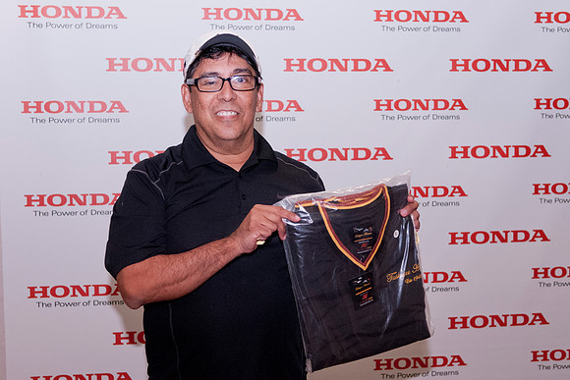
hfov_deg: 34.6
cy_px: 190
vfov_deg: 23.5
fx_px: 915
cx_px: 282
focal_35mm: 58
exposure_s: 1/100
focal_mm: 38
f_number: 4
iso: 1250
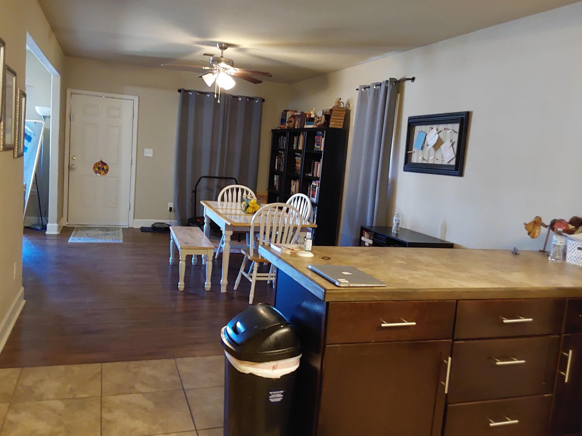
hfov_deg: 58.3
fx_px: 521
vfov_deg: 45.4
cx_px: 276
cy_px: 216
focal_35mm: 31
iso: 500
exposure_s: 1/20
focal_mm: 2.91
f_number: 1.9
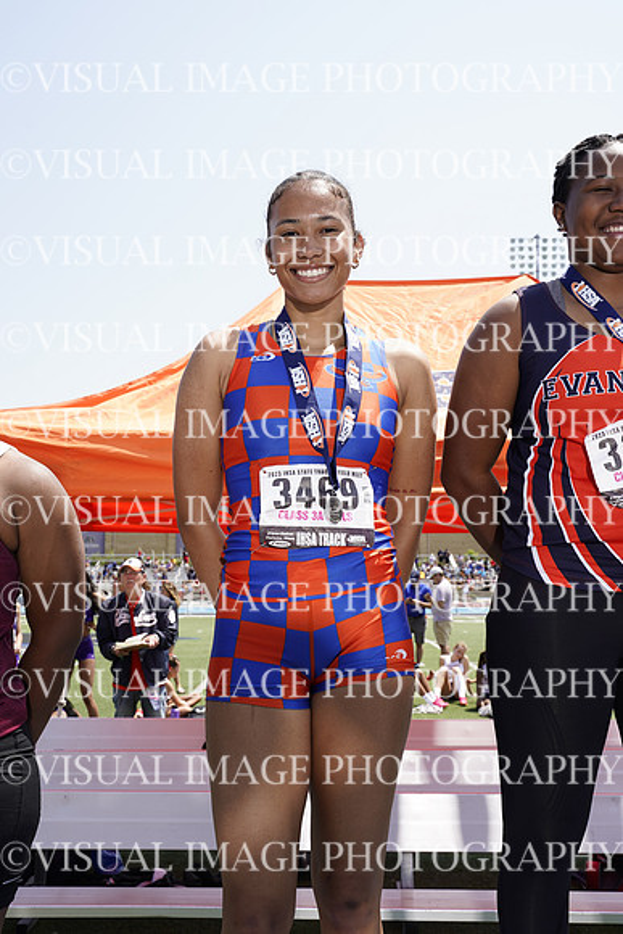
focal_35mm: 39
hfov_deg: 34.2
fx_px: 1012
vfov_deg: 49.5
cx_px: 312
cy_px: 467
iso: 100
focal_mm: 39
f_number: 8
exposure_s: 1/160
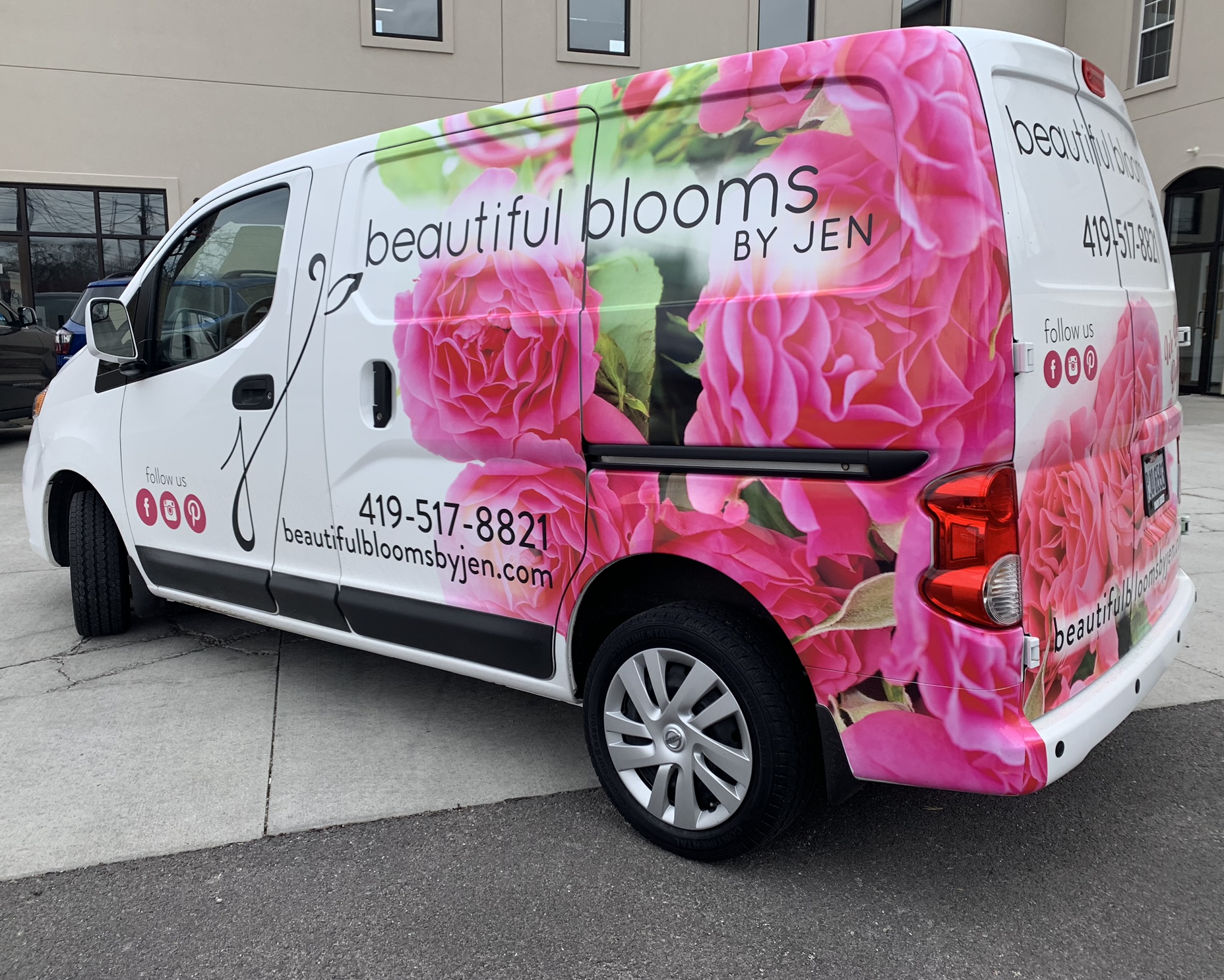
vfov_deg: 51.5
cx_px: 630
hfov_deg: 62.2
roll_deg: -0.4
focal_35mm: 28
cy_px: 494
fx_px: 1014
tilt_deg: -8.3
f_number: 1.8
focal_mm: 4.25
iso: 25
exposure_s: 1/1387
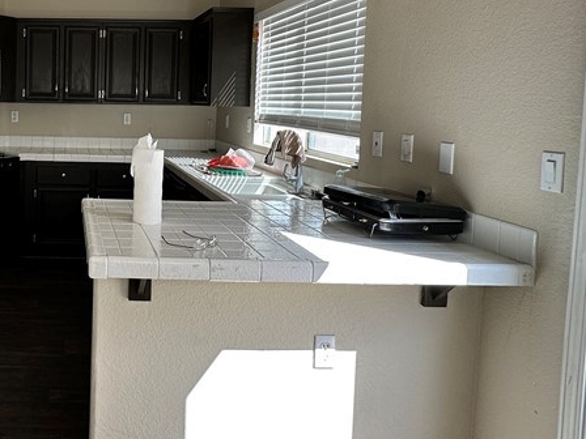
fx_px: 542
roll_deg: -2.1
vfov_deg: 43.2
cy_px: 129
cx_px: 60
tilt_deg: -2.9
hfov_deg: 50.5
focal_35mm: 32
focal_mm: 2.22
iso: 40
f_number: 2.2
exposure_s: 1/104
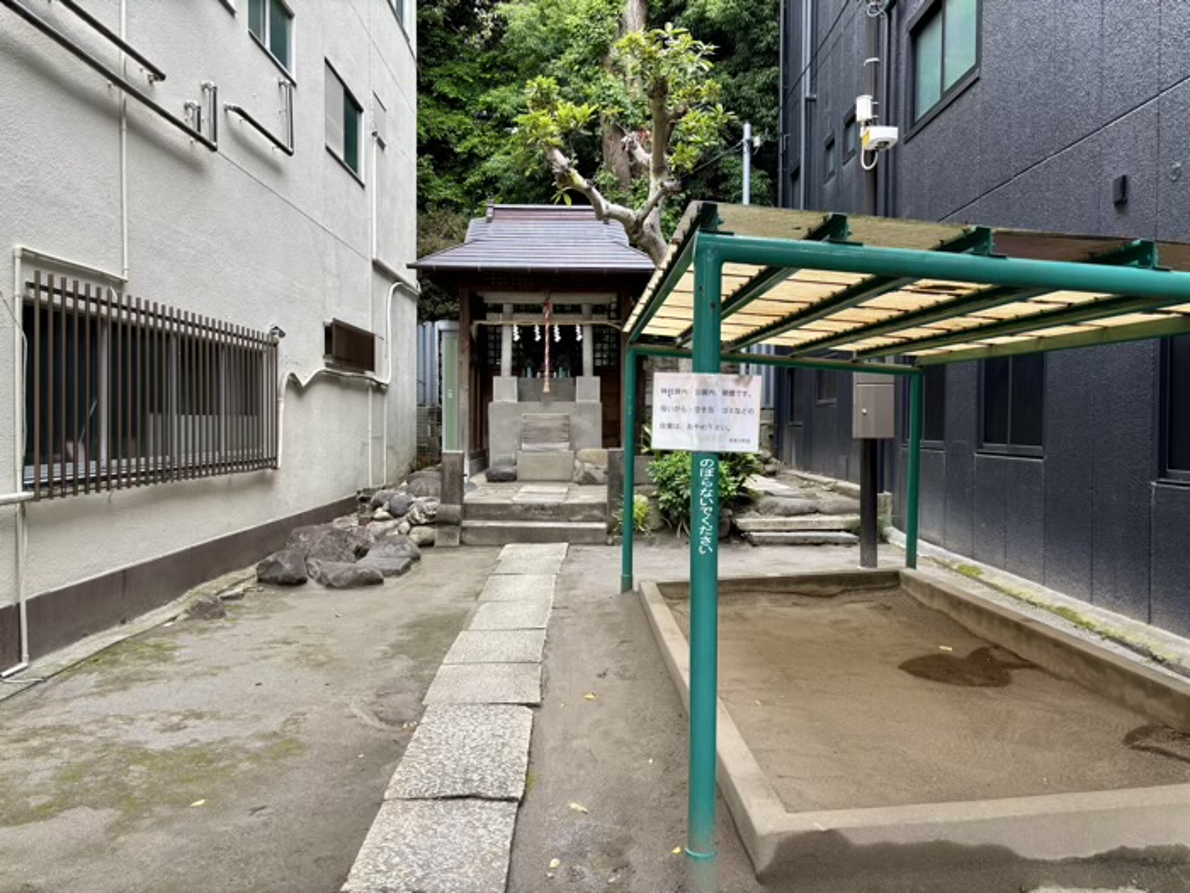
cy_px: 446
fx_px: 894
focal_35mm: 26
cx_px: 595
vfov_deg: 53.1
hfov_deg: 67.3
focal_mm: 5.96
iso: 50
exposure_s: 1/121
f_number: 1.6
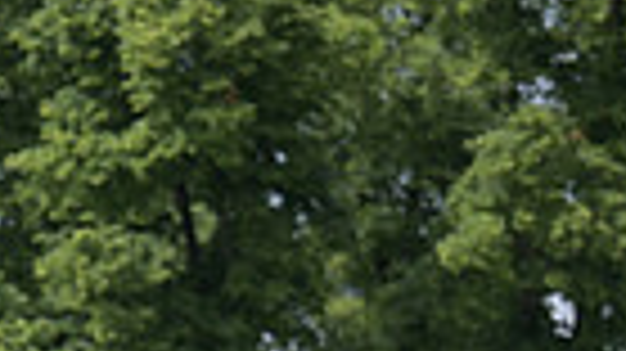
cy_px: 686
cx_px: -599
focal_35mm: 350
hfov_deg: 6.0
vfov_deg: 3.4
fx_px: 5806
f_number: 4.5
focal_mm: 80
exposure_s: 1/1250
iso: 200
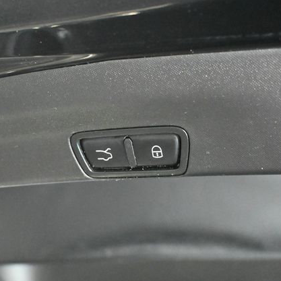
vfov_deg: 39.2
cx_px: 128
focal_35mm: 43
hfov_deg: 39.1
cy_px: 143
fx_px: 395
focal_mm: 22
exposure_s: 1/25
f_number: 4
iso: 12800
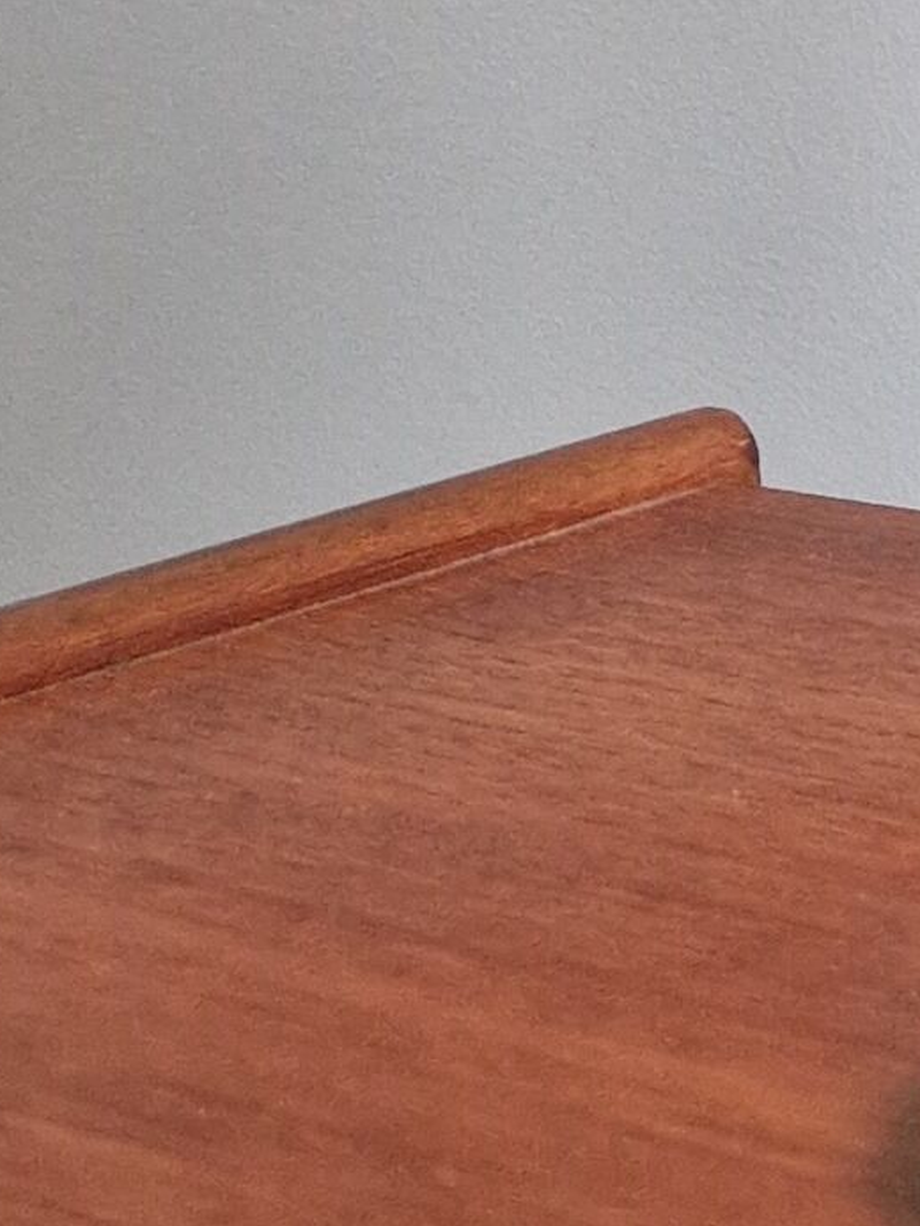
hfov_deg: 10.6
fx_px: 4713
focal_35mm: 133
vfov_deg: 13.8
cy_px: -684
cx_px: 1583
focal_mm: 5.4
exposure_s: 1/33
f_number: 1.8
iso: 640
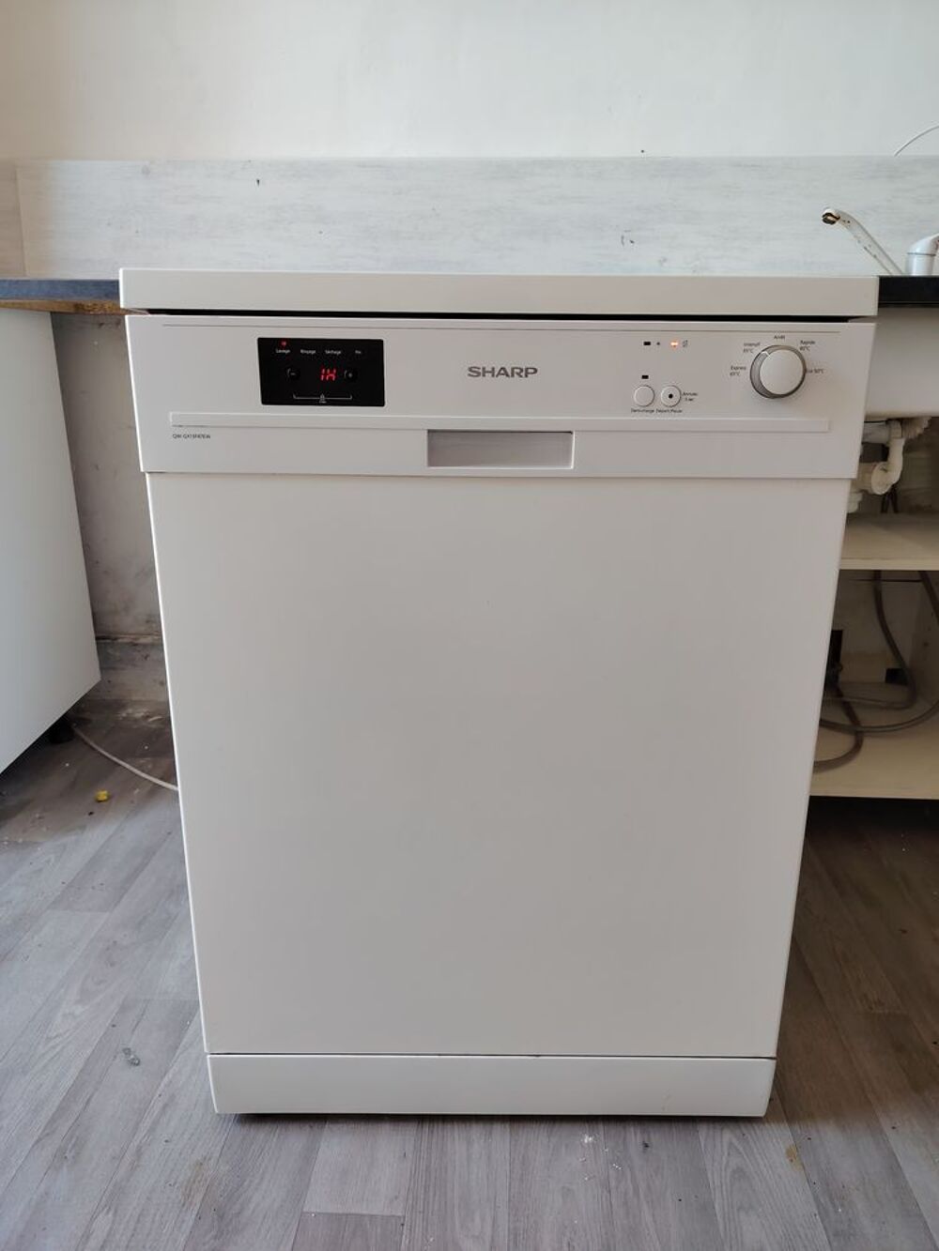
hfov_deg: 56.8
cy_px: 626
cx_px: 470
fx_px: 868
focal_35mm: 24
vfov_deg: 71.6
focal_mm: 5.25
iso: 303
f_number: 1.75
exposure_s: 1/50
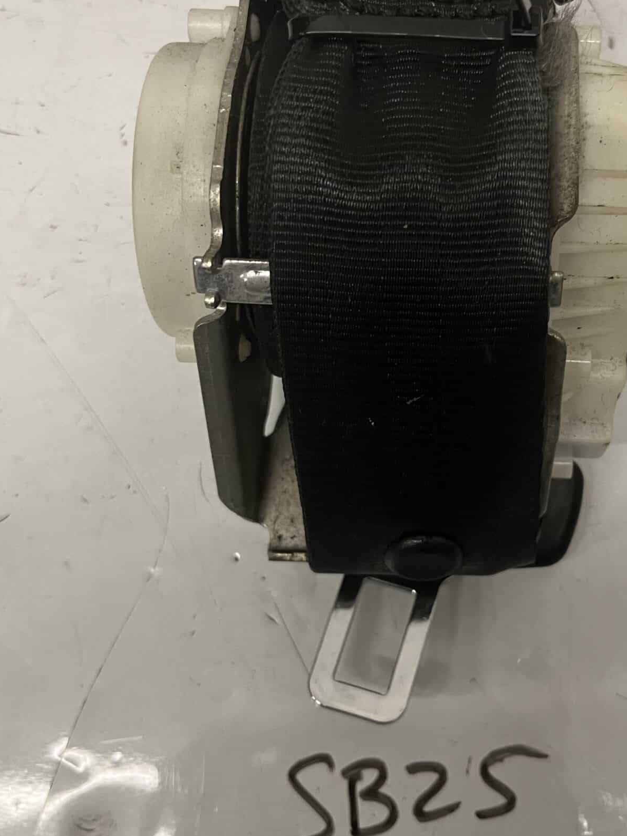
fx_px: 1014
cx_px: 446
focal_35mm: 42
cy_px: 384
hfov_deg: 33.9
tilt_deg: -79.7
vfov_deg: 44.8
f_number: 1.6
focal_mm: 5.1
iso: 100
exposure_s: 1/50
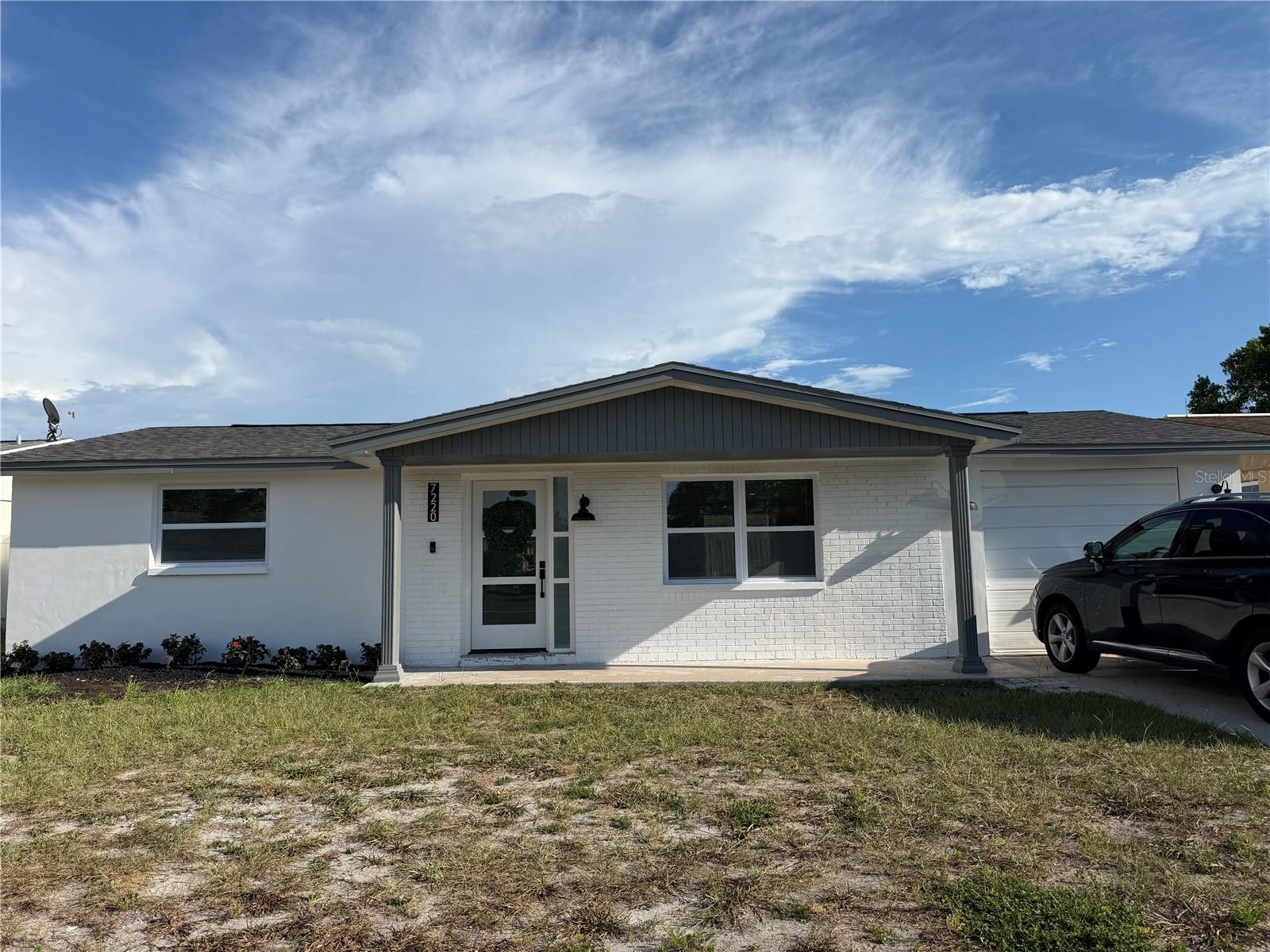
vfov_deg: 56.8
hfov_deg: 71.6
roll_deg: +0.6
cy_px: 476
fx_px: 881
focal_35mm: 24
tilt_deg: +6.0
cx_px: 635
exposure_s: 1/7353
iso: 80
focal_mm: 6.76
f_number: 1.78
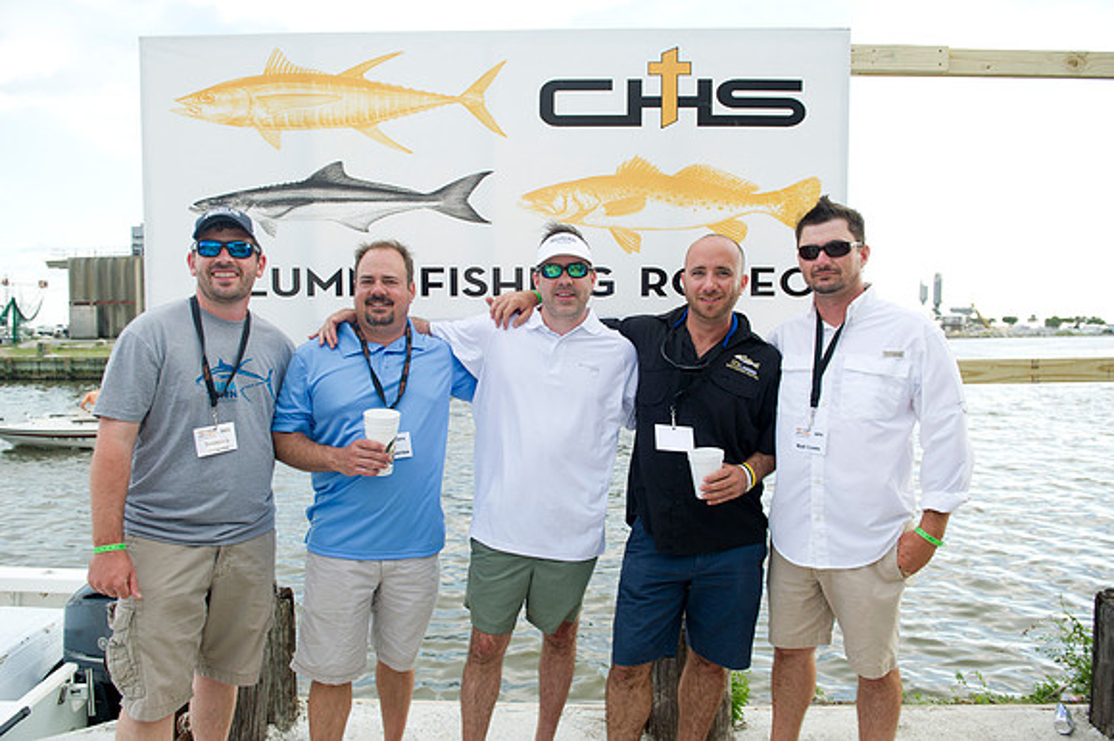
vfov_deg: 49.5
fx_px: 804
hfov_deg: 69.4
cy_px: 370
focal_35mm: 26
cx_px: 557
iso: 200
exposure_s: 1/200
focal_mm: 26
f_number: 4.5
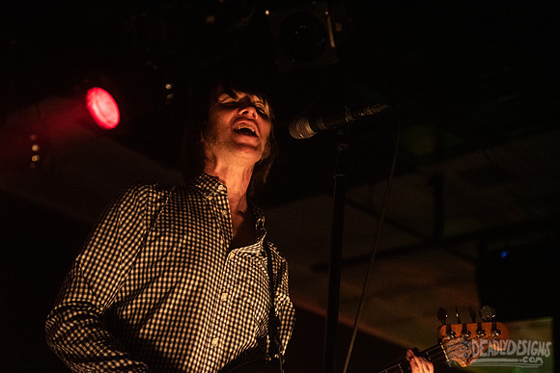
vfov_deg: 19.5
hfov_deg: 28.8
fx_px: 1089
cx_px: 280
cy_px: 186
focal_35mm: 70
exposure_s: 1/125
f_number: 3.2
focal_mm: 70
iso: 3200
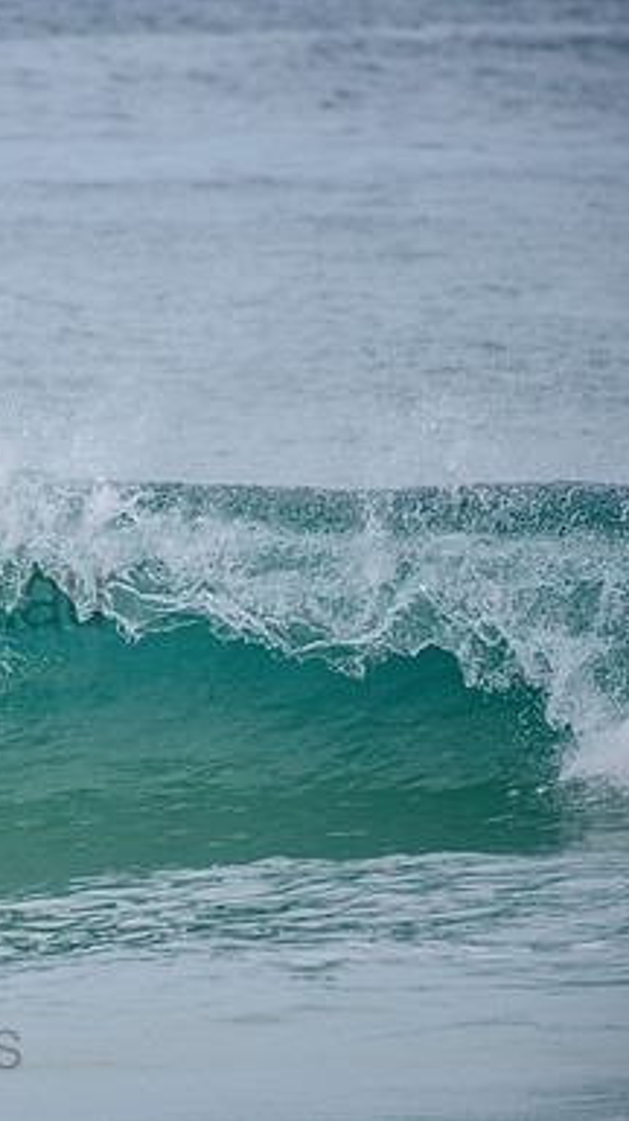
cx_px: -204
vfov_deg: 2.7
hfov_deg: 1.5
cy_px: 560
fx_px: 23470
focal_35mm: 790
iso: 360
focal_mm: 500
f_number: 5.6
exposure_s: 1/2000
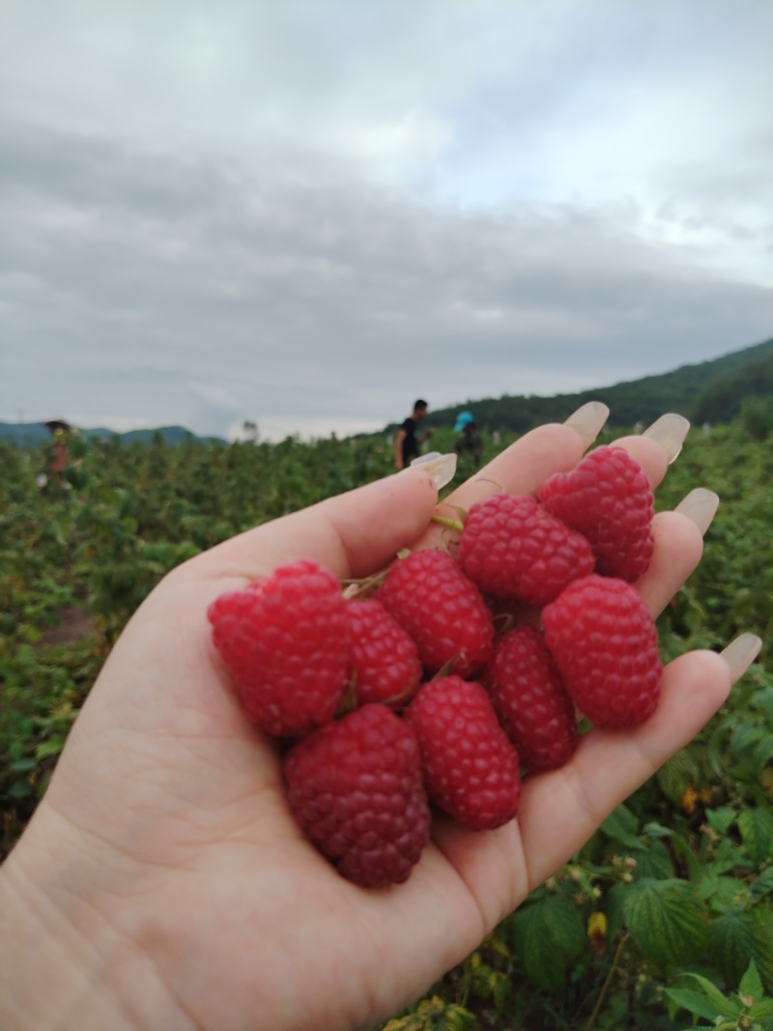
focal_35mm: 26
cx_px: 386
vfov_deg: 67.3
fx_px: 774
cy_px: 516
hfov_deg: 53.1
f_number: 1.8
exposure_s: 1/429
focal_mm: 4.25
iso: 100
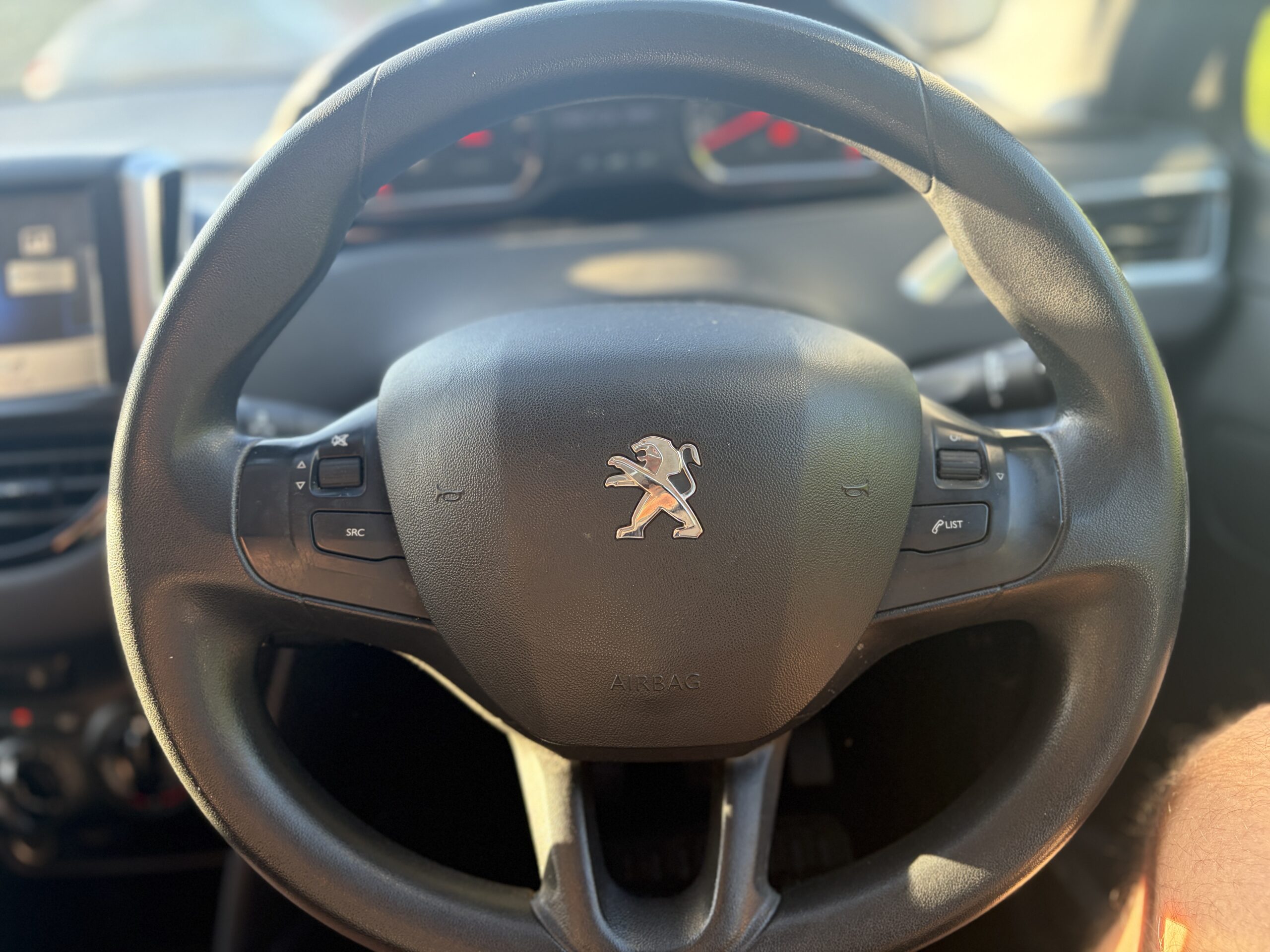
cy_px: 476
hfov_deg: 67.3
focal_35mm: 26
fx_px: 954
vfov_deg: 53.1
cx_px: 635
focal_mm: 5.96
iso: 125
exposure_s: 1/133
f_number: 1.6
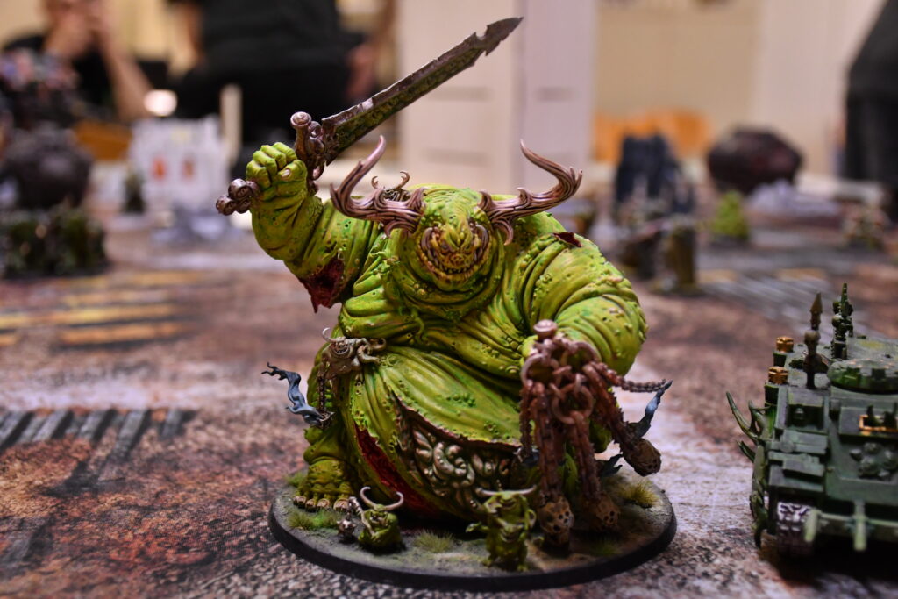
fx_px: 1272
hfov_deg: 38.9
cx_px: 449
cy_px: 300
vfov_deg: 26.5
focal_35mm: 51
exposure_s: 1/200
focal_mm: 34
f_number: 4.2
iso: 2000
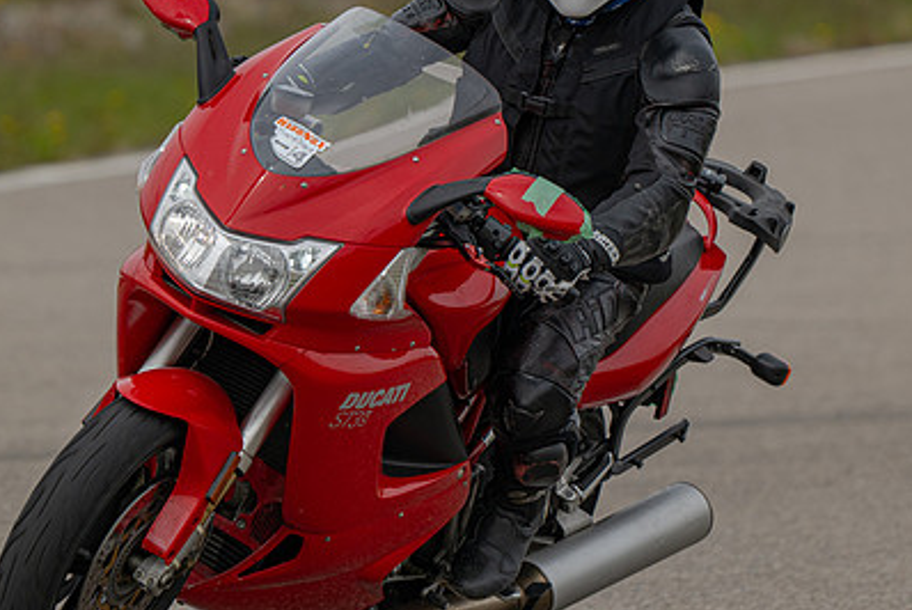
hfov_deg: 2.0
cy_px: 144
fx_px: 26340
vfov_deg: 1.3
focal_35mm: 1039
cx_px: 577
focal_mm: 600
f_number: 6.3
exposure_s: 1/1250
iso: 250
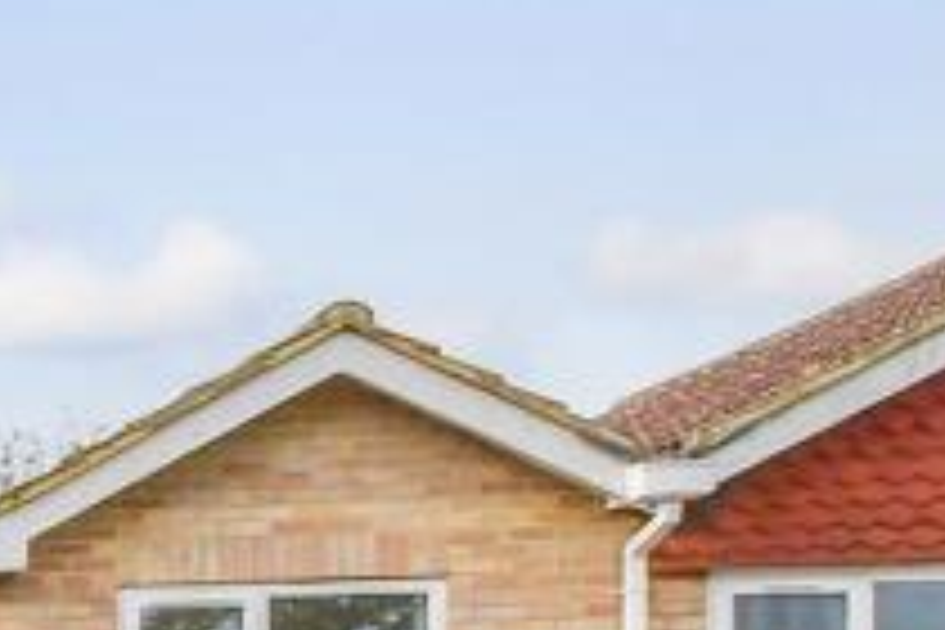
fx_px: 1916
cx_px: -1246
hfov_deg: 15.8
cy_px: 1078
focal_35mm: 73
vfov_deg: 16.2
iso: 400
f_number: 8
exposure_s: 1/1000
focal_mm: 10
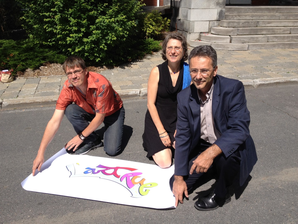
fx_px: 301
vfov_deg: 40.7
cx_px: 149
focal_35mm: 35
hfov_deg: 52.6
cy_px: 112
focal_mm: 4.28
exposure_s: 1/1905
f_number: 2.4
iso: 64
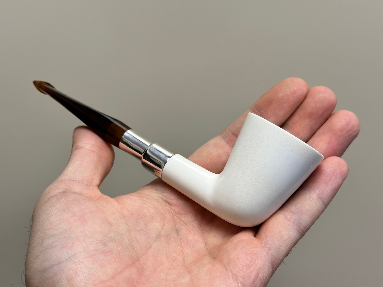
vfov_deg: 30.3
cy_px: 144
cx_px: 192
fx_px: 531
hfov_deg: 39.7
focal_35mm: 48
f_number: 1.78
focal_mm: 6.86
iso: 50
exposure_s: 1/100
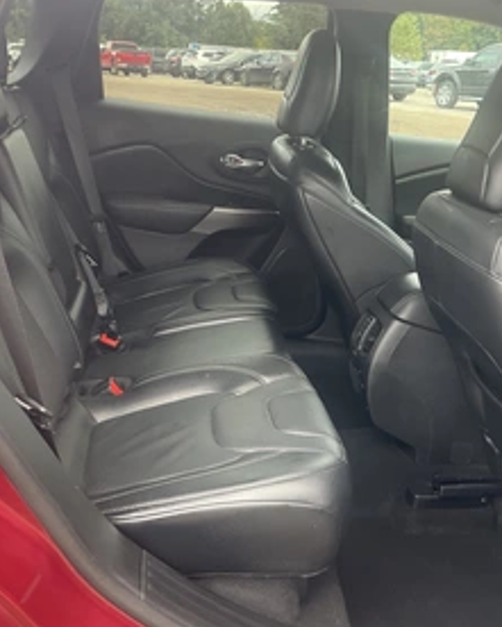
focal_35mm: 41
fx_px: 761
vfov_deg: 44.8
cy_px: 316
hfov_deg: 36.5
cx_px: 234
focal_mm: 3
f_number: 1.8
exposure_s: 1/122
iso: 64
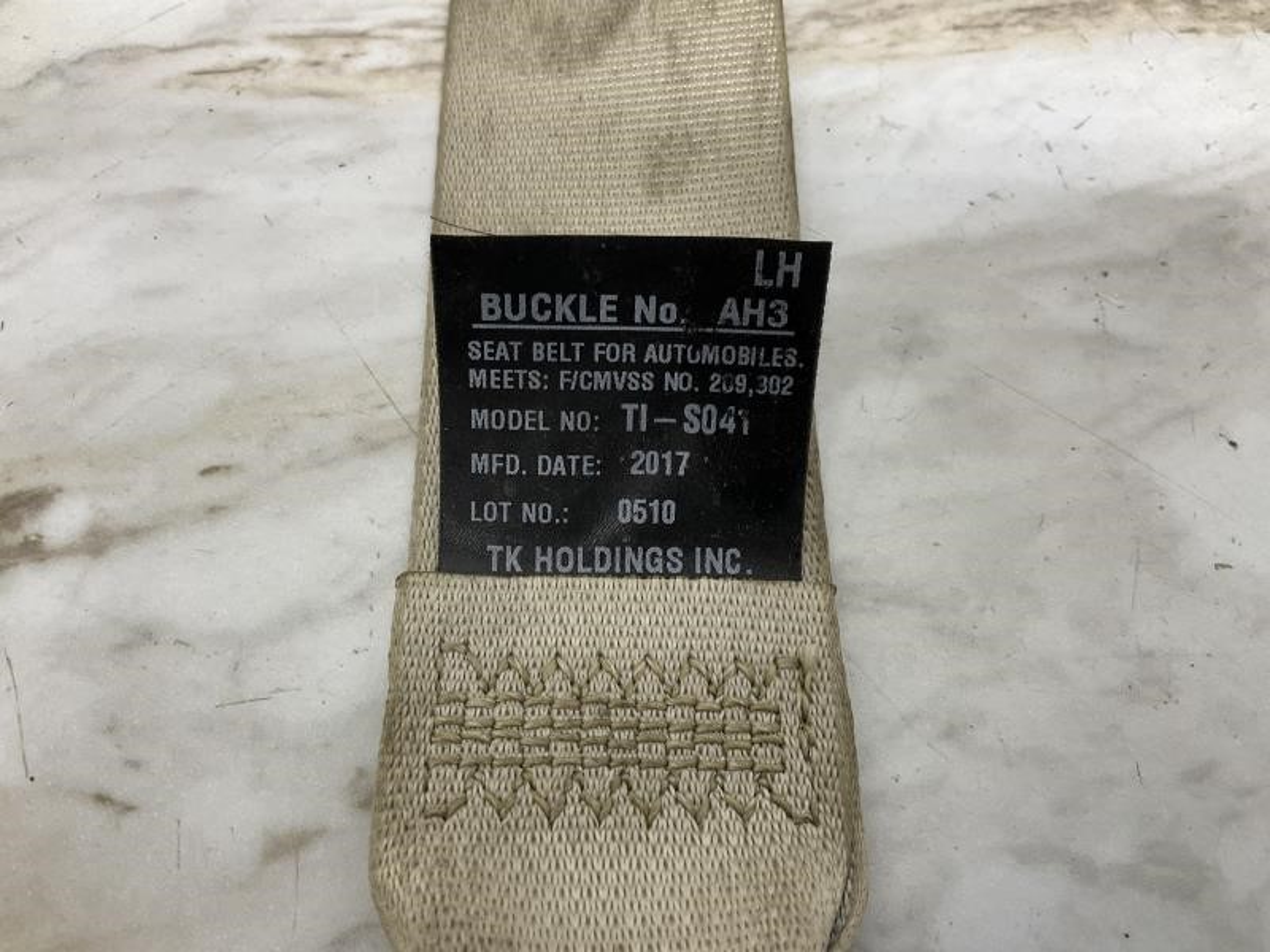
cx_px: 635
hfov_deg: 61.7
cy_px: 476
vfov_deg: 48.2
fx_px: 1064
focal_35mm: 29
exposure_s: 1/60
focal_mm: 3
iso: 50
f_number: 1.8
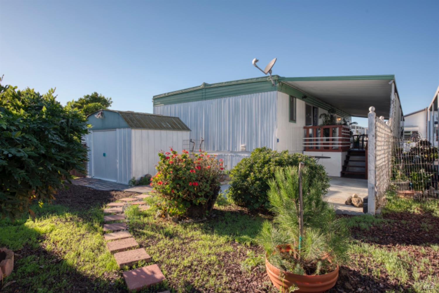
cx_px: 220
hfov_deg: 81.2
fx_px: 256
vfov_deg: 59.5
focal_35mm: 21
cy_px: 146
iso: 100
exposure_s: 1/400
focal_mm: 21
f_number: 9
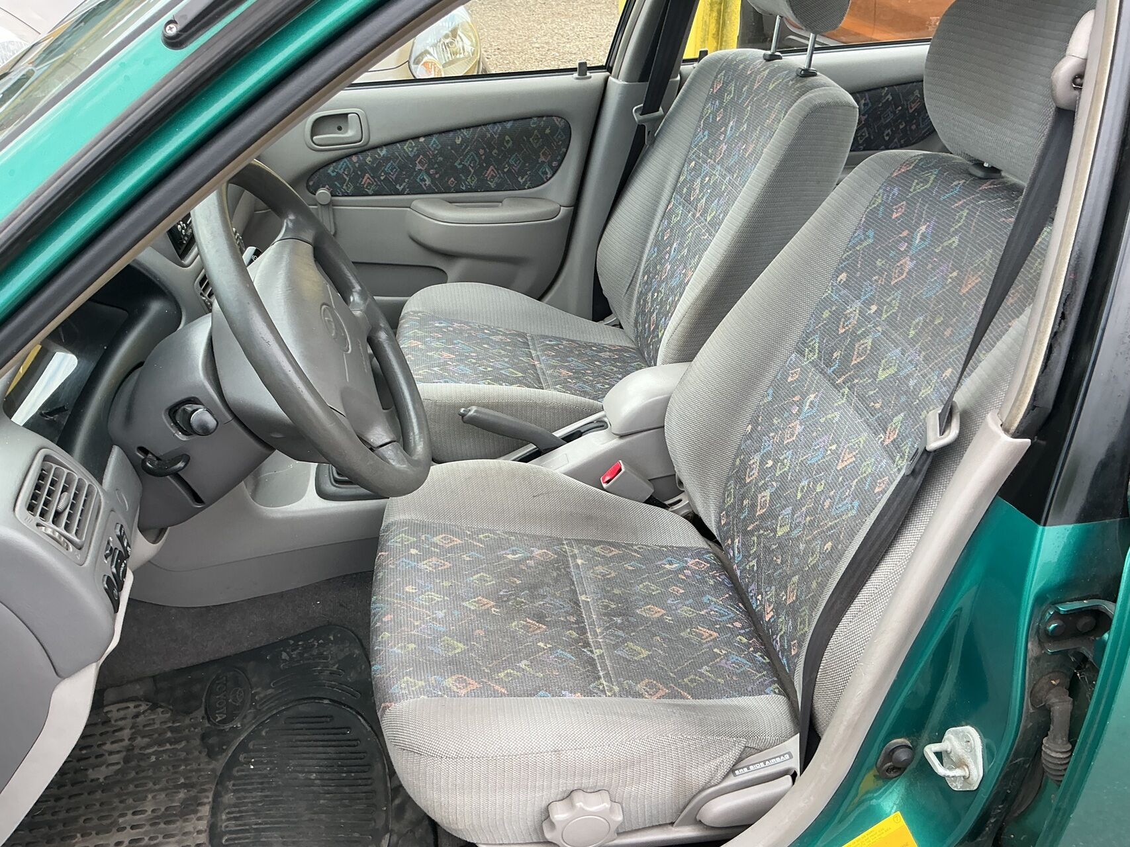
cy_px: 424
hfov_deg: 61.7
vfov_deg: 48.2
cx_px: 565
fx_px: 947
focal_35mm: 29
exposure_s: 1/60
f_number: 1.8
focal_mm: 3
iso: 32
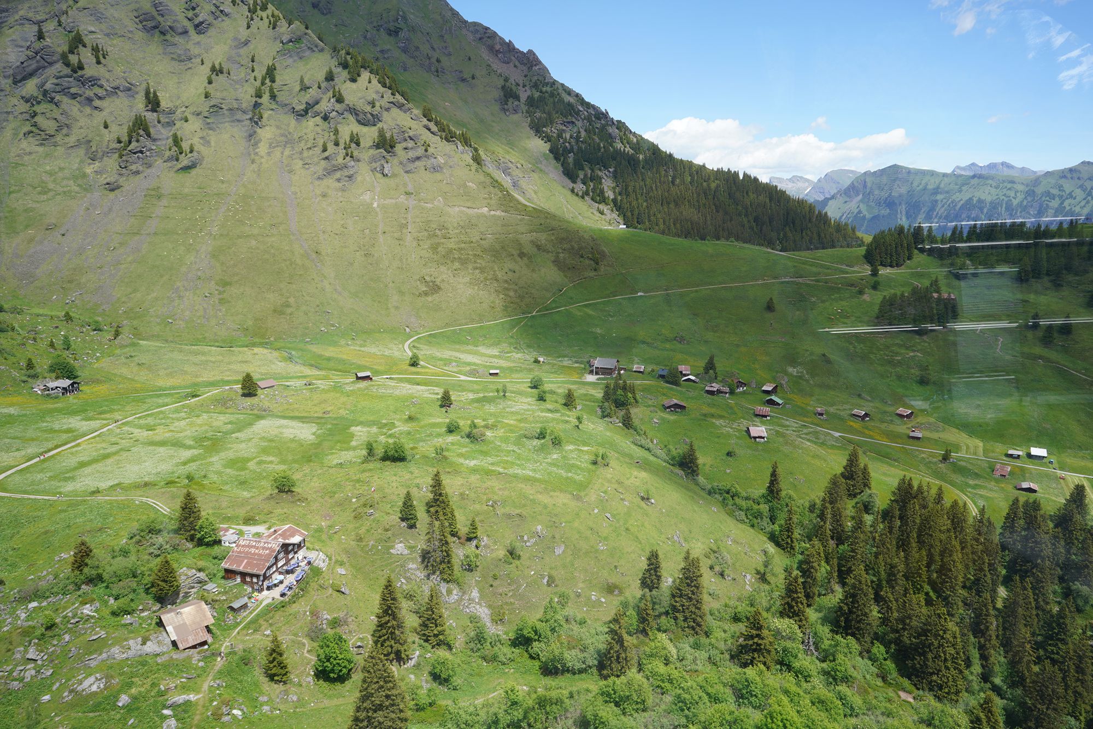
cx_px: 546
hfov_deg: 73.7
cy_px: 364
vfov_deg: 53.1
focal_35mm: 24
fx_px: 729
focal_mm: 24
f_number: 7.1
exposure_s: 1/100
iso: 100
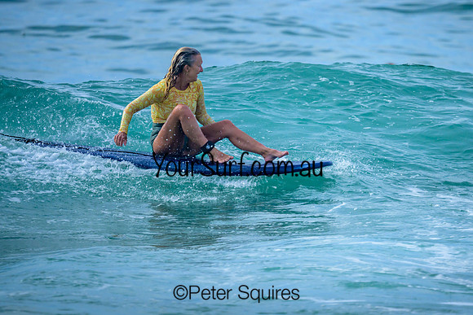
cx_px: 278
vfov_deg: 1.3
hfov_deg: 1.9
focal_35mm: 1073
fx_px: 14101
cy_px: 124
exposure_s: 1/3200
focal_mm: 800
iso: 400
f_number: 6.3
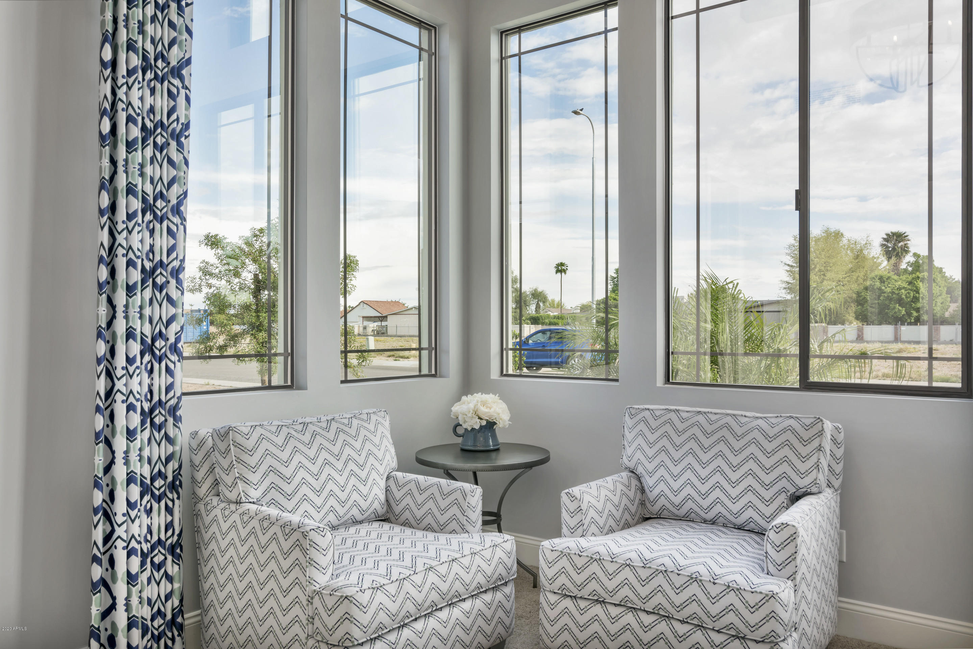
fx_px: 784
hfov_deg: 63.6
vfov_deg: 45.0
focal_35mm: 29
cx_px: 486
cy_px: 324
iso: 100
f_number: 8
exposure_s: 1/50
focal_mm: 29
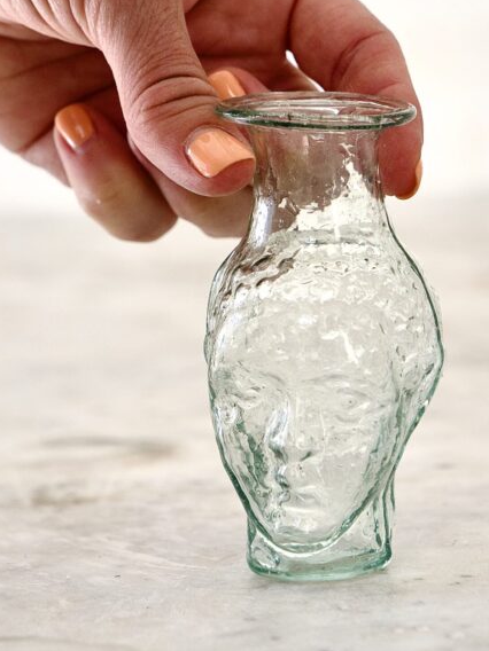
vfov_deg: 11.7
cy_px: 288
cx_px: 319
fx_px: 3183
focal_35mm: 169
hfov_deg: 8.8
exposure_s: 1/200
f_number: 4
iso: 200
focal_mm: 60
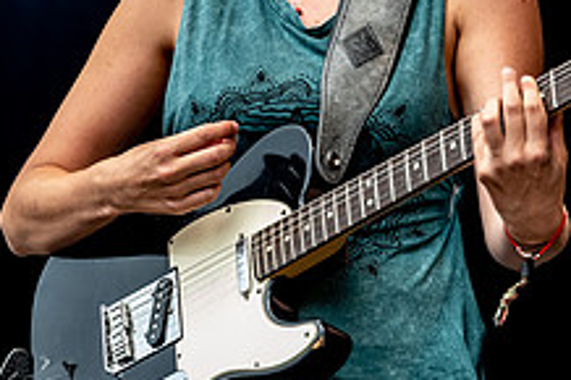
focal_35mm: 412
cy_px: 31
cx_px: 286
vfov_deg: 3.3
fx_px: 6530
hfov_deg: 5.0
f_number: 5.6
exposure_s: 1/800
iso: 900
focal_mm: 155
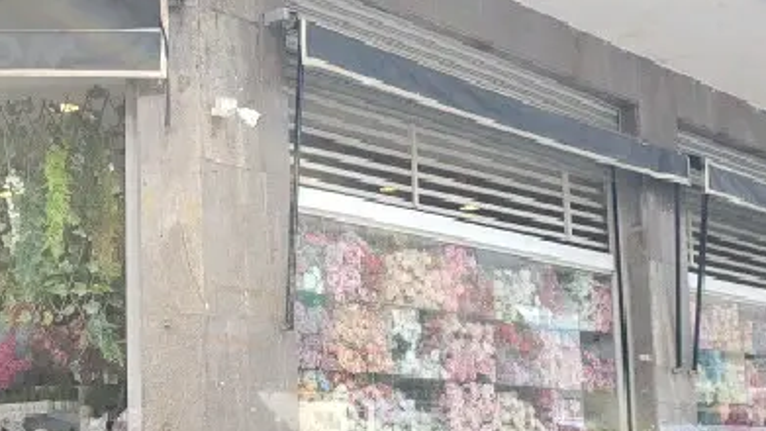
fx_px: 1178
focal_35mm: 58
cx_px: 47
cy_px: 366
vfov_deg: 20.4
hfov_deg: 33.7
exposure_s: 1/385
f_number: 2.4
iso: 50
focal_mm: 4.3
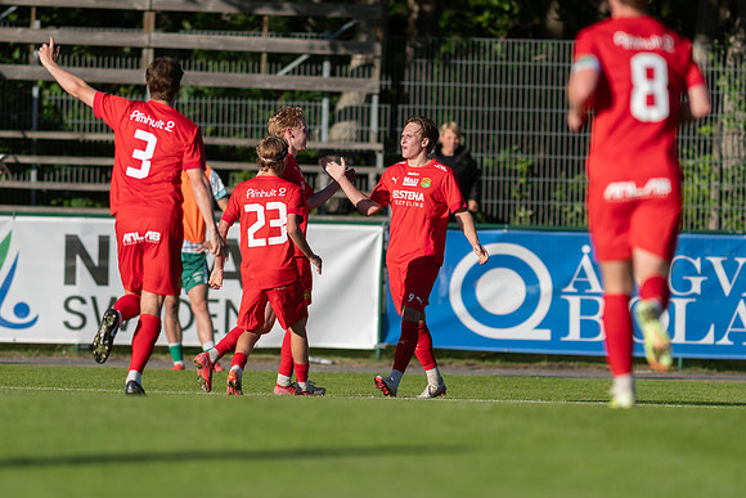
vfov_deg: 3.1
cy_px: 249
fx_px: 9327
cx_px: 373
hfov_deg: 4.6
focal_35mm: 450
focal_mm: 300
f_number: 3.2
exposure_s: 1/1600
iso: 100
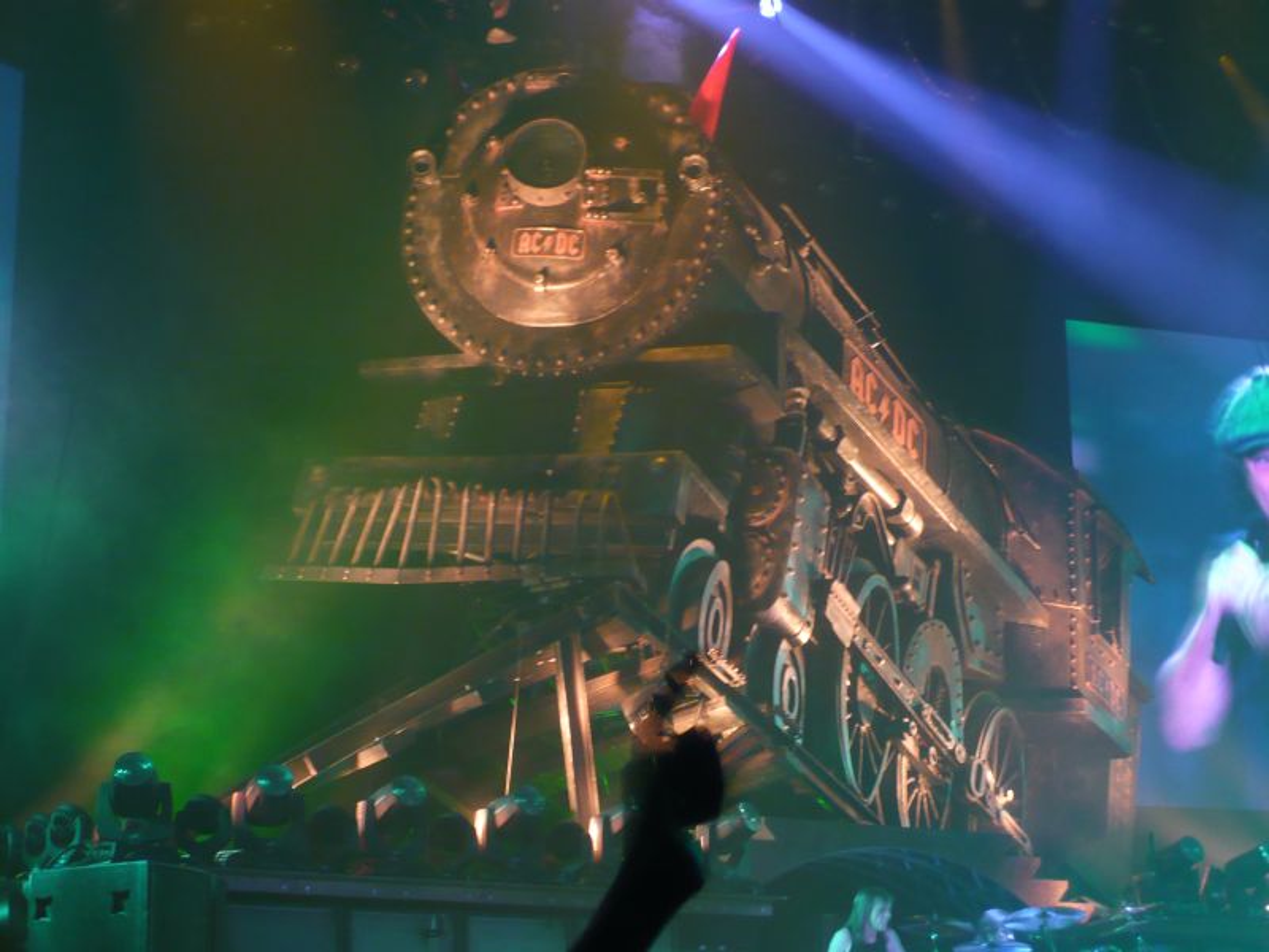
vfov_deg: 20.2
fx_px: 2676
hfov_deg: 26.7
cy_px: 476
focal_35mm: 73
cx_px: 634
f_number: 4.7
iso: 200
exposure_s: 1/8
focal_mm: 12
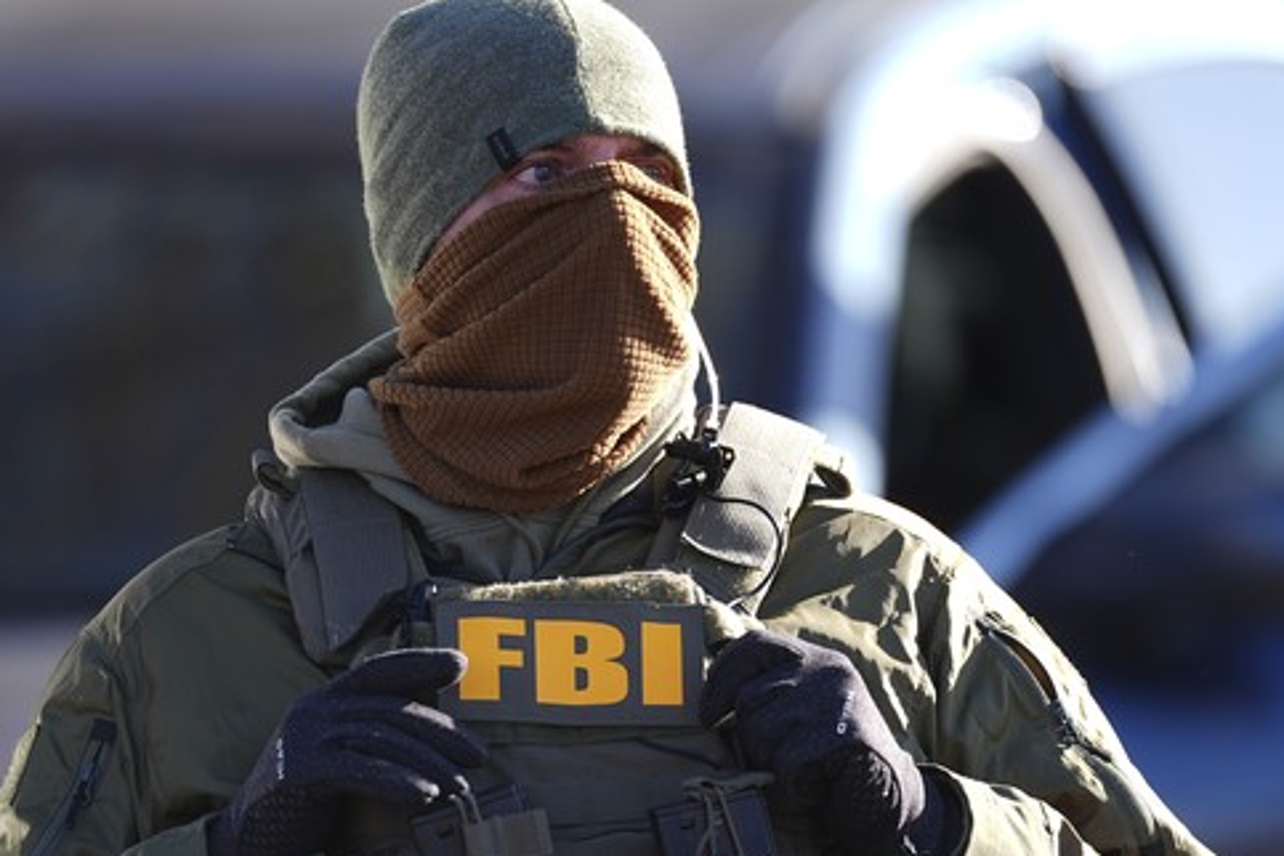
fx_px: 28816
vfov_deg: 1.7
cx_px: 588
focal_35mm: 808
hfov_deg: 2.6
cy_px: 530
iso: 200
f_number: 4
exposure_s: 1/400
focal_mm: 600
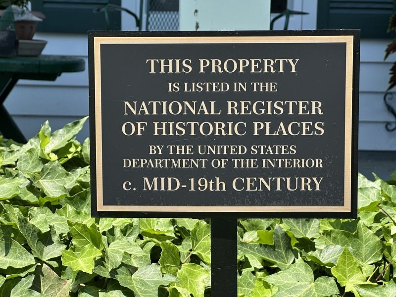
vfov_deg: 19.1
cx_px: 198
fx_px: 881
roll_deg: -0.6
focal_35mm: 77
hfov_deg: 25.3
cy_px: 148
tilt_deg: -8.7
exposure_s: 1/247
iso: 32
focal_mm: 9
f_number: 2.8
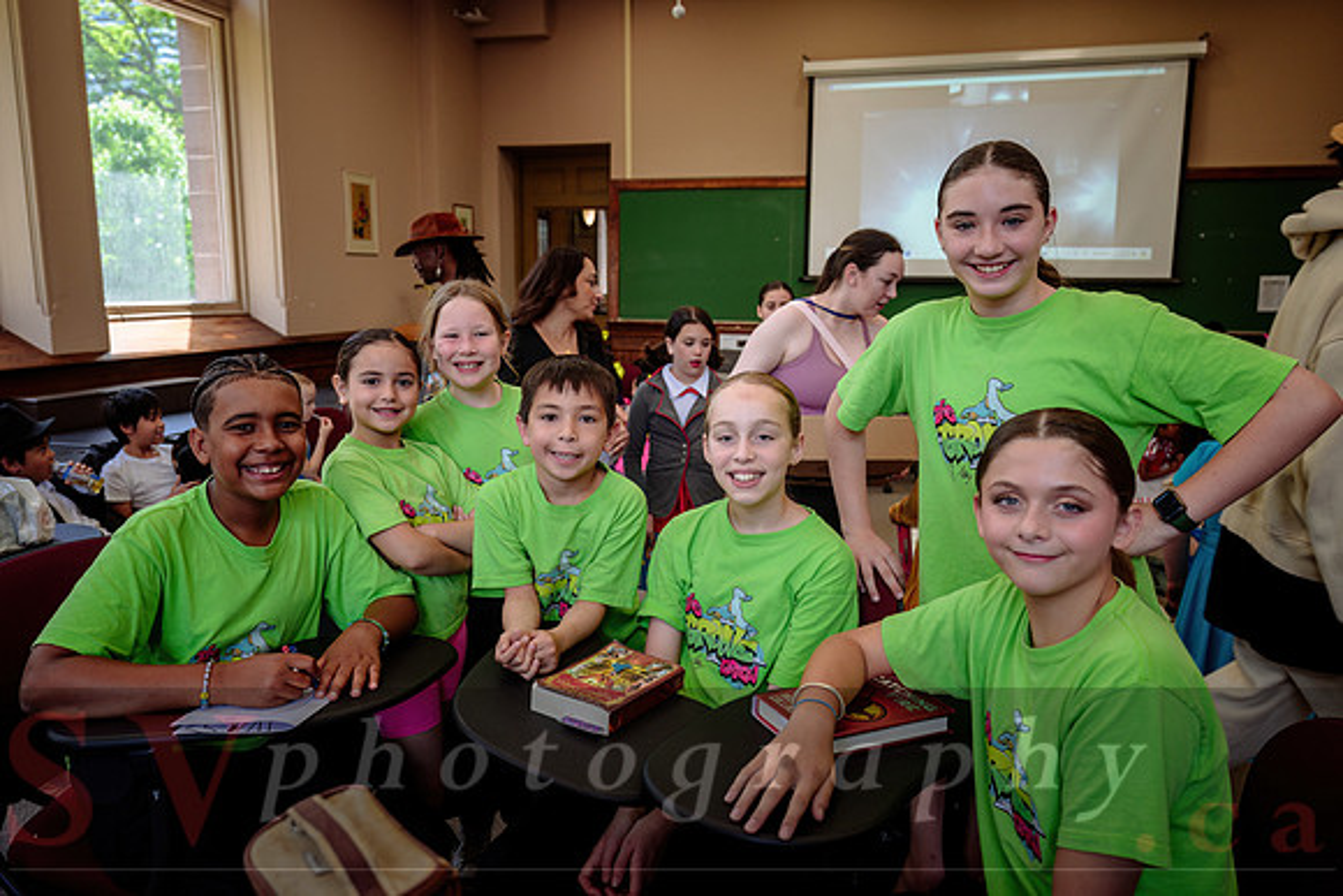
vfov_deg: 48.8
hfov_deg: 68.4
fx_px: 989
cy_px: 448
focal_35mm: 27
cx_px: 672
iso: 500
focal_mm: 26.5
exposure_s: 1/200
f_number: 4
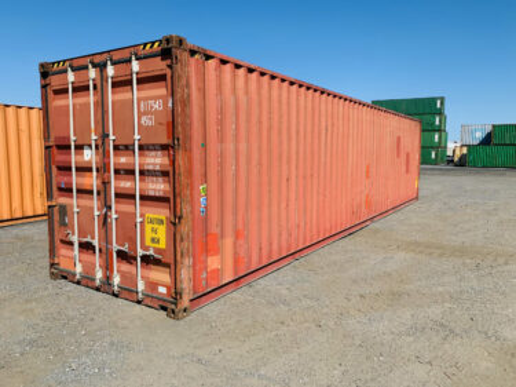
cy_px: 194
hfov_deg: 67.3
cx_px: 258
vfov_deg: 53.0
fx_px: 387
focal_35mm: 26
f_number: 1.8
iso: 25
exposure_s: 1/2364
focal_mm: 4.25
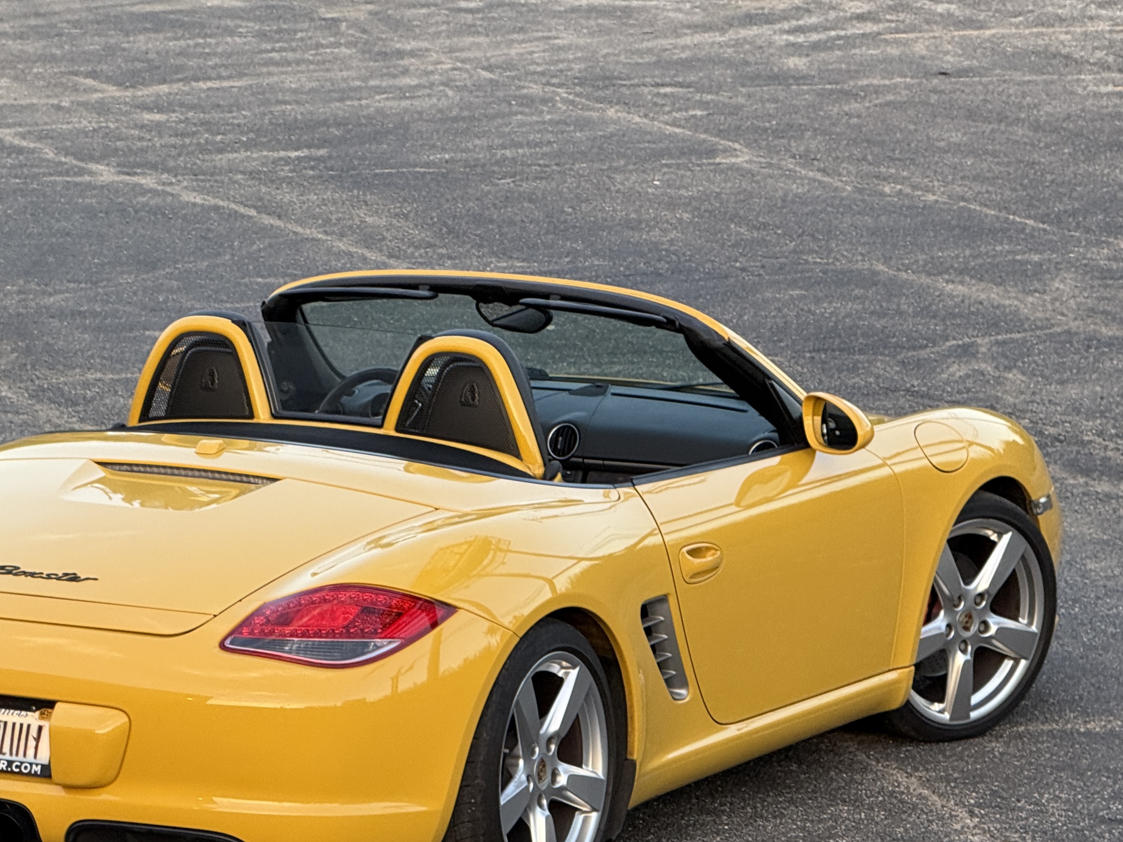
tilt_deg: -11.0
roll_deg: -0.1
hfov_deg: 11.8
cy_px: 589
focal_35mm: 168
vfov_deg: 8.8
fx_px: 5449
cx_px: 391
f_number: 2.8
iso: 160
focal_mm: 15.66
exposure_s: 1/99
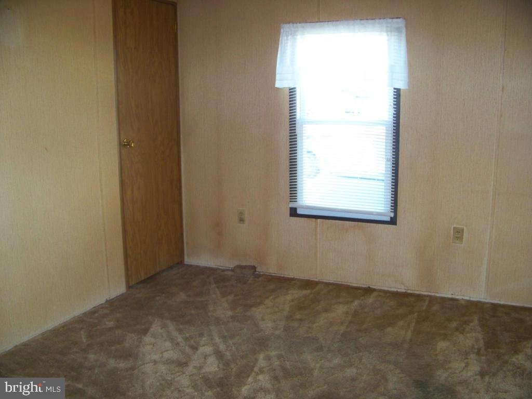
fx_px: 553
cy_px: 200
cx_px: 266
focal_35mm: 36
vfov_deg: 39.7
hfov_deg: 51.4
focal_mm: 5.85
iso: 200
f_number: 2.8
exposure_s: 1/30
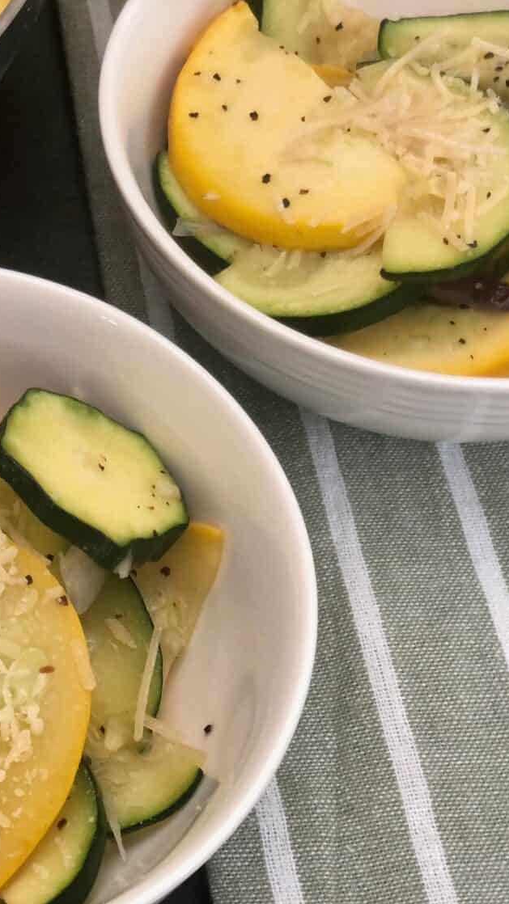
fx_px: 1823
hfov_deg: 15.7
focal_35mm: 76
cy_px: 454
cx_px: 25
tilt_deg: -56.4
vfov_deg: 27.9
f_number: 2.4
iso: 125
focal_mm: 6
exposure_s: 1/30
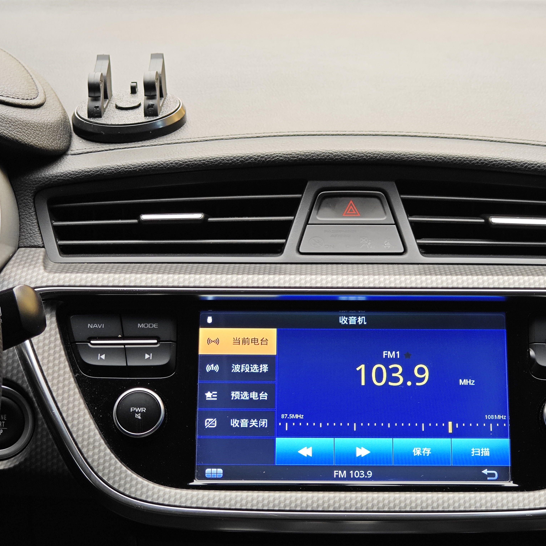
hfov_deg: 19.5
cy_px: 273
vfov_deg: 19.5
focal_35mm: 89
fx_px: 1588
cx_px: 349
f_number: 1.8
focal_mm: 9.87
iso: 250
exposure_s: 1/44.8
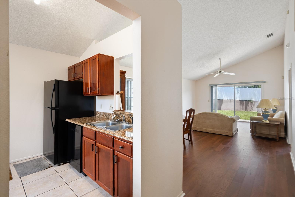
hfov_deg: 96.7
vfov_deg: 73.8
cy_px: 98
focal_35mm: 16
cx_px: 148
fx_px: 131
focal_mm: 16
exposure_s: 1/50
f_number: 9
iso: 640
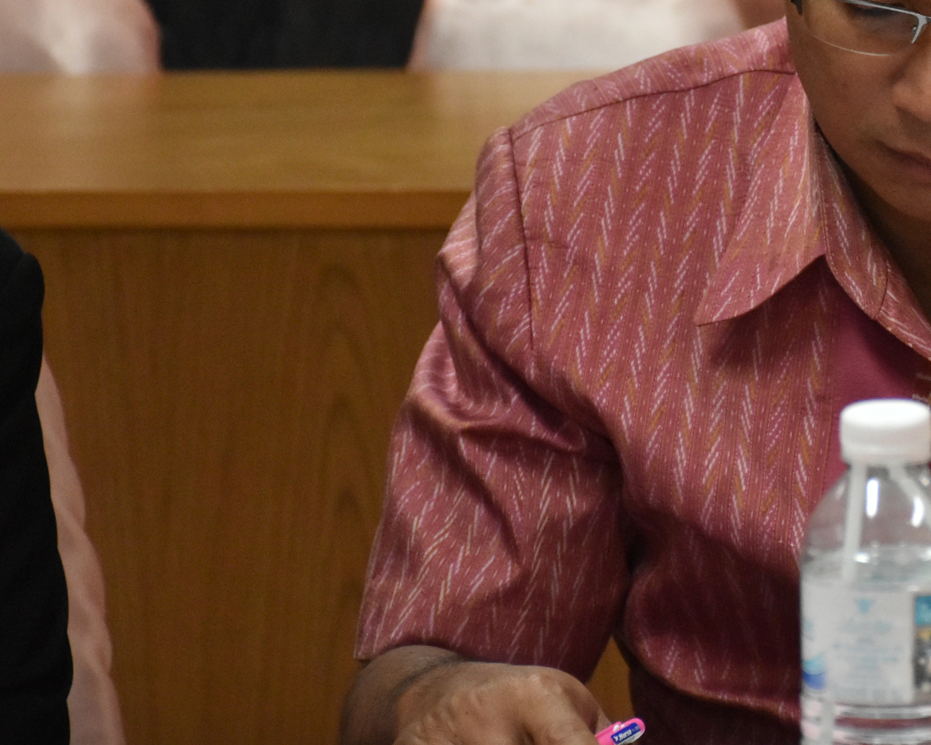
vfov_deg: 6.6
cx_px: 942
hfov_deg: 8.1
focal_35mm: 236
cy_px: 247
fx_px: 6503
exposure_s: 1/250
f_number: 5.3
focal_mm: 80
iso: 2500
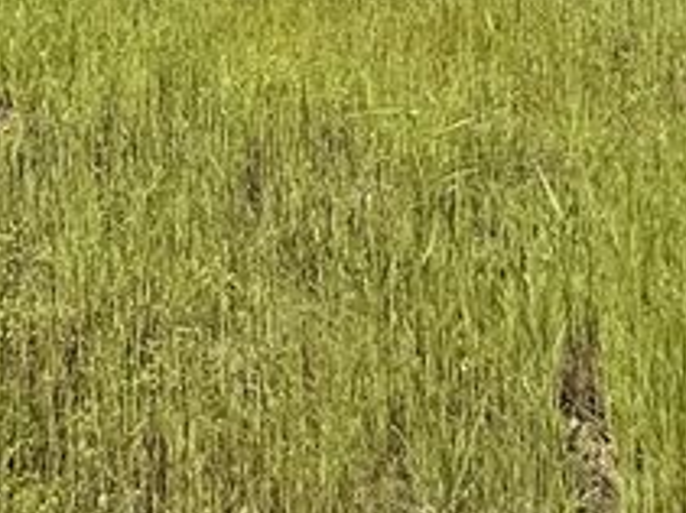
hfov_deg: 24.3
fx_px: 1347
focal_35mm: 68
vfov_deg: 16.2
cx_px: -247
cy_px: -539
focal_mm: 2.22
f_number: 2.2
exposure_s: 1/3289
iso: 50
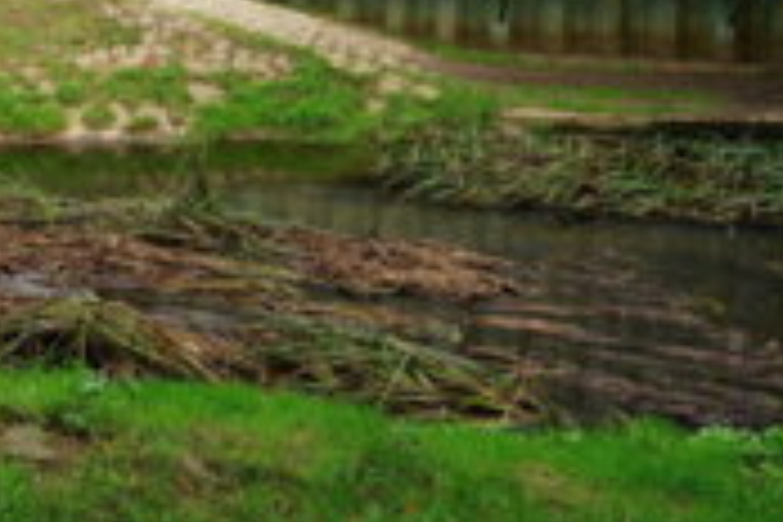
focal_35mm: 46
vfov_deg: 27.9
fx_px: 1000
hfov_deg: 41.8
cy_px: 34
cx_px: 225
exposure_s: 1/100
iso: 100
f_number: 5.6
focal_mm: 20
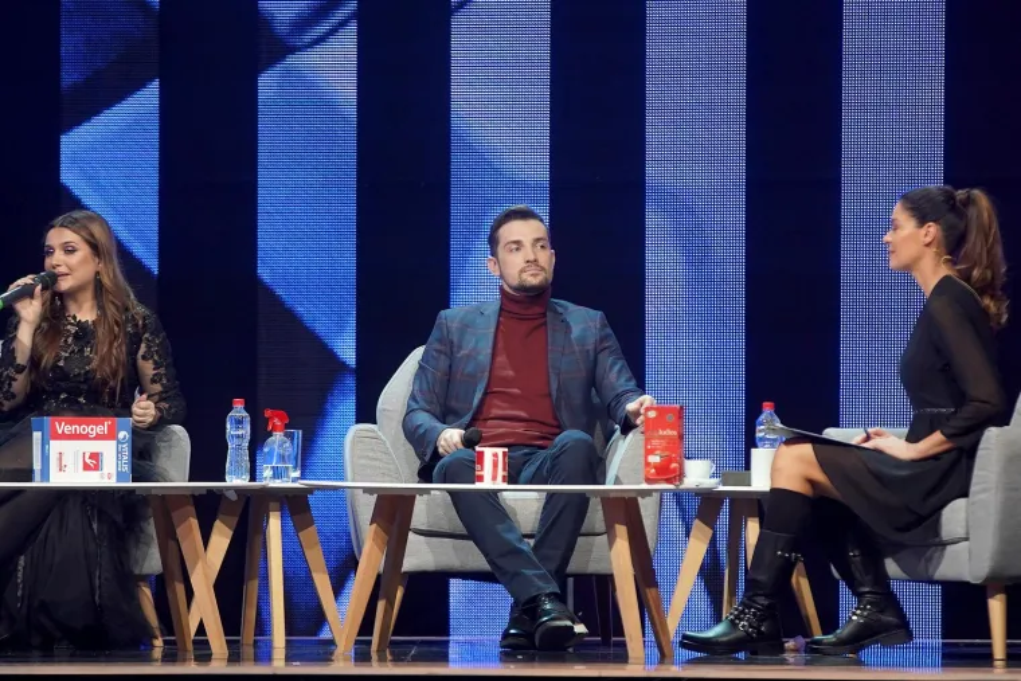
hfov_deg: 6.9
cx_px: 510
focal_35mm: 300
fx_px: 8509
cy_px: 340
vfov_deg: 4.6
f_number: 2.8
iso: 1600
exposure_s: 1/400
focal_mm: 200
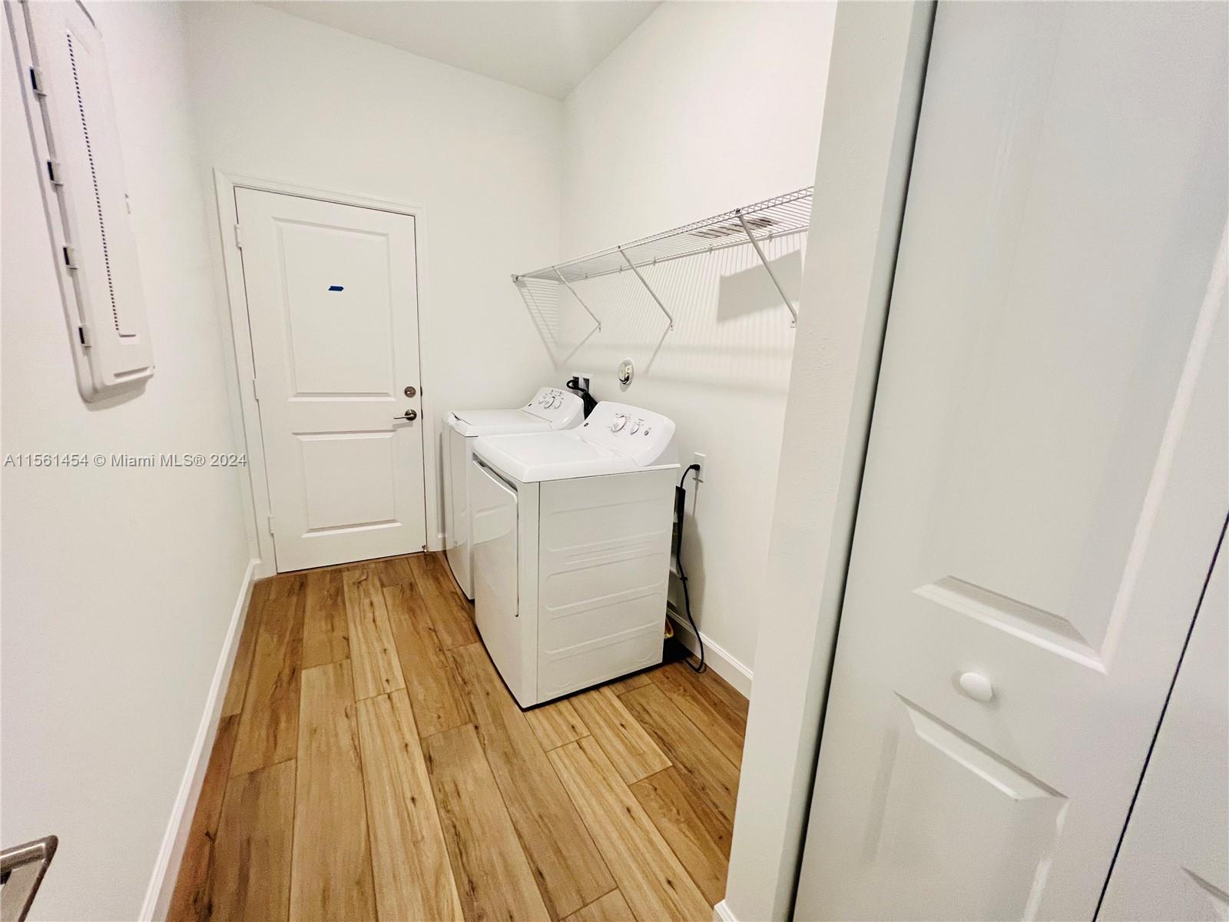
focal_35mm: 13
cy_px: 461
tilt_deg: -13.8
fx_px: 462
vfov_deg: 89.9
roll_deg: -3.2
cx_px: 614
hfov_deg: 106.2
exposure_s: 1/60
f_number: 1.8
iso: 320
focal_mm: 1.57
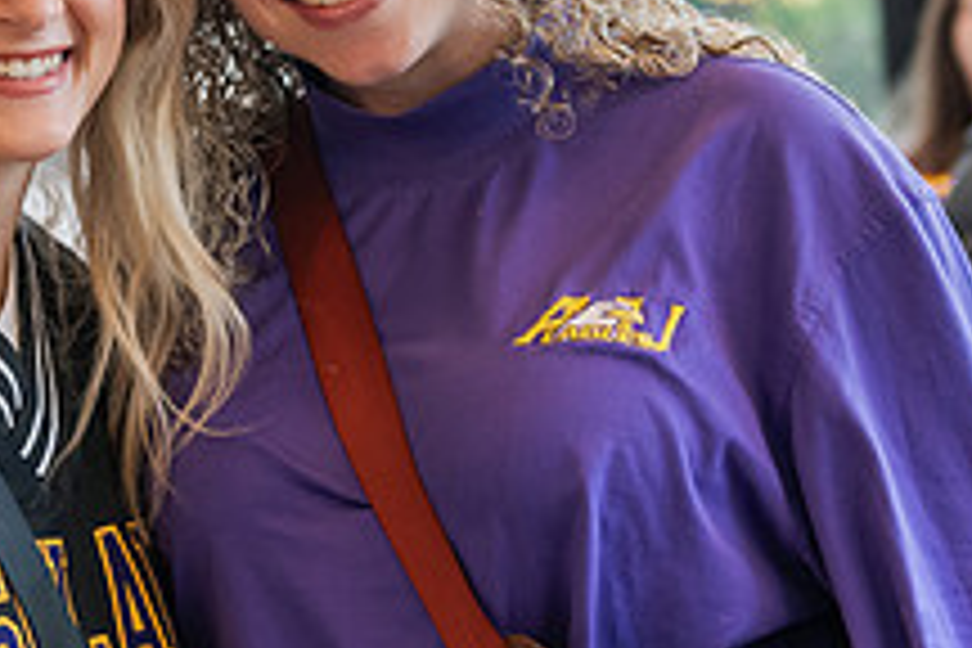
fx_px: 3186
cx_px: 148
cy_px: 259
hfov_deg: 17.2
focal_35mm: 118
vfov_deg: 11.6
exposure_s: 1/250
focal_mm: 44
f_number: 3.2
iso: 1000
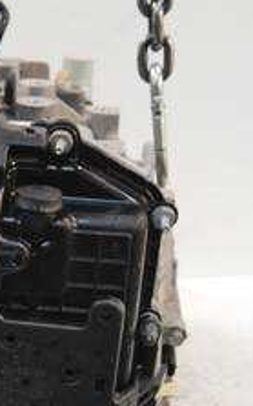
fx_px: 707
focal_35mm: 64
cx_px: 4
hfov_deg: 19.7
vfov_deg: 31.4
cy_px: 311
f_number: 3.5
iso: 640
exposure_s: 1/60
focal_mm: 14
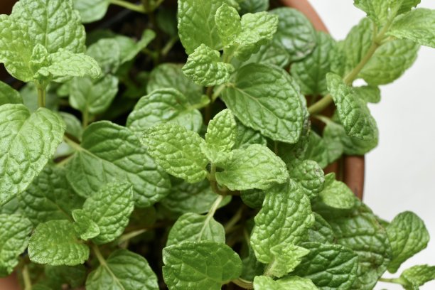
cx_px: 218
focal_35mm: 60
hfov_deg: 33.4
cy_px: 145
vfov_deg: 22.6
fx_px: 725
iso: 100
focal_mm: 40
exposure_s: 1/2.5
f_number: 8
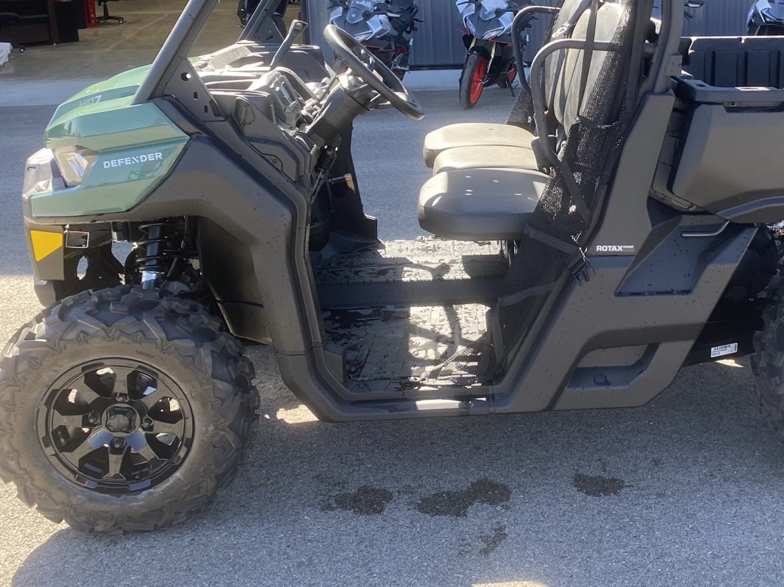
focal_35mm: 44
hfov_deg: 42.0
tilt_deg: -12.3
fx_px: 996
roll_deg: +2.3
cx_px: 558
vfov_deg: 32.5
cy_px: 179
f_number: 1.8
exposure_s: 1/299
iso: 32
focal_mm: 4.25
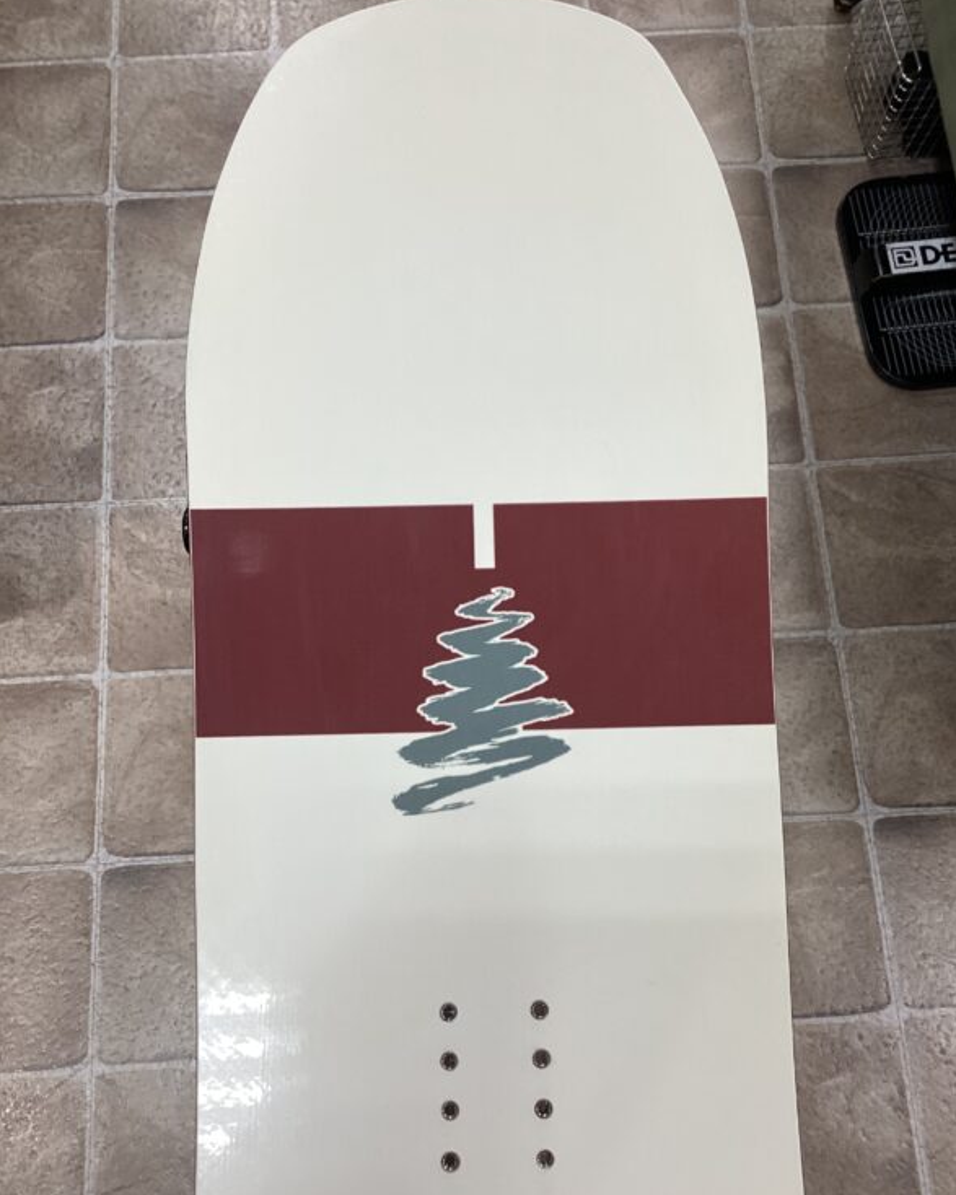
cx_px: 487
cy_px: 640
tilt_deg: -74.5
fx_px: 1167
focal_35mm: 33
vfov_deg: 54.2
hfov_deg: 44.5
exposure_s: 1/120
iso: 80
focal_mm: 3.3
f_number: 2.4
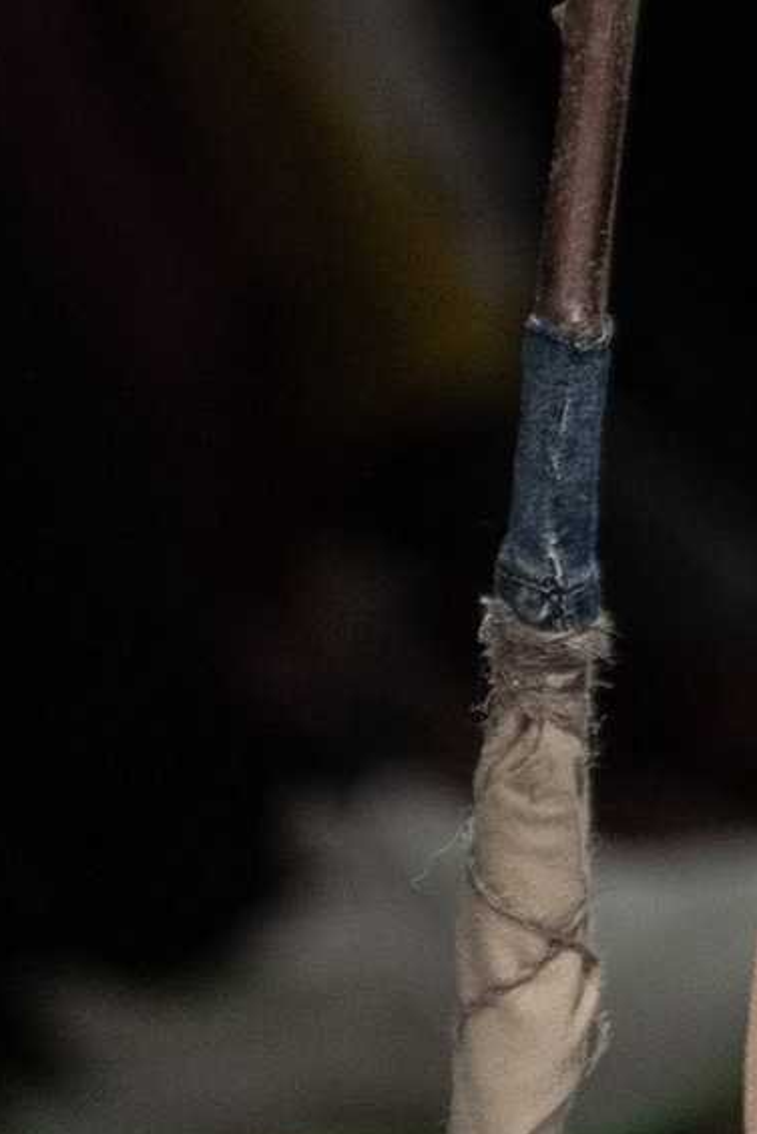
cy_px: -2507
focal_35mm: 1359
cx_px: 1821
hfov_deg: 1.0
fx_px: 42836
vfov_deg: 1.5
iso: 200
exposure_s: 1/400
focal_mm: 200
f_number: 2.8
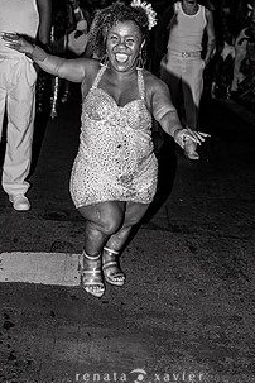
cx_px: 138
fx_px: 584
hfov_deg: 24.6
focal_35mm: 55
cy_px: 115
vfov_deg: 35.7
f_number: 4
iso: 320
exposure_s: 1/25
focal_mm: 37
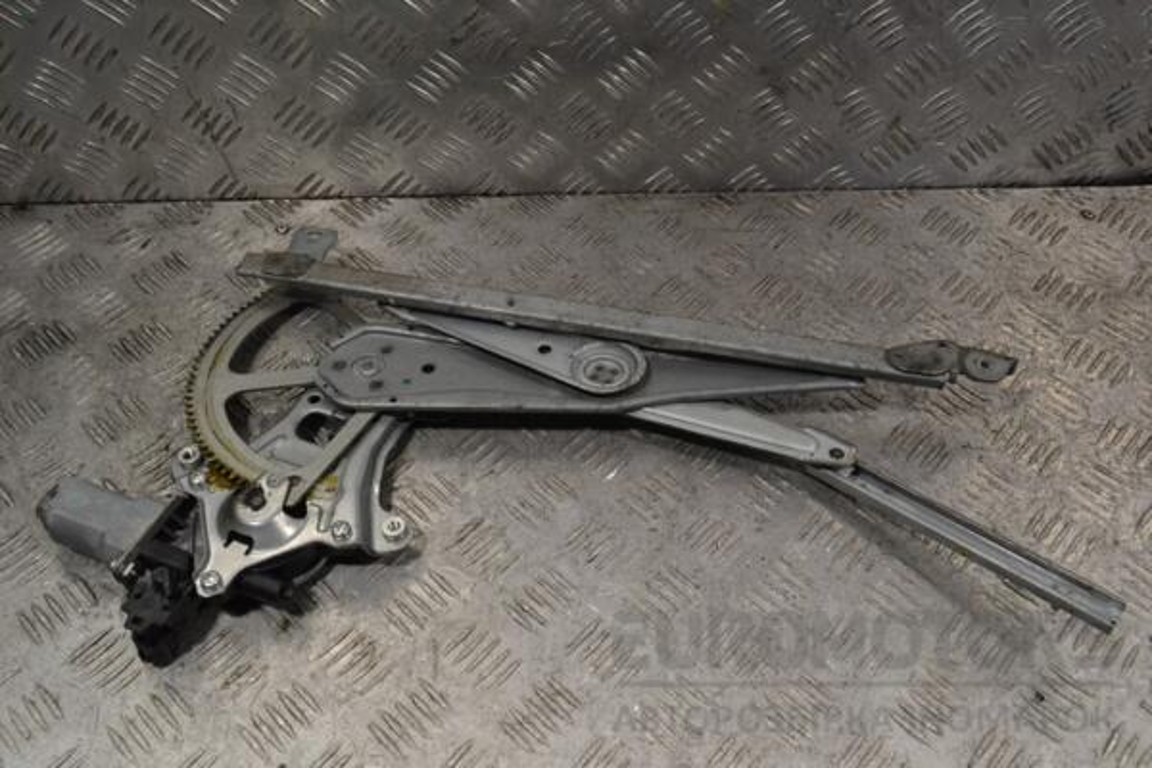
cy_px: 384
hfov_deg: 61.9
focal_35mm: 30
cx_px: 576
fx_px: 960
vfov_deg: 43.6
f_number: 10
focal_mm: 20
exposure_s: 1/400
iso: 3200
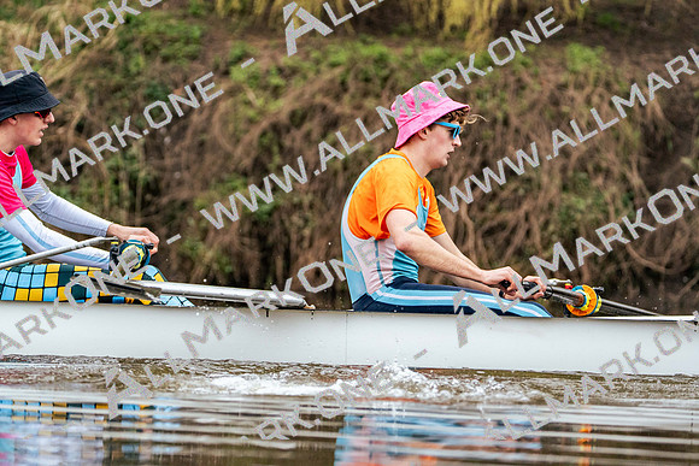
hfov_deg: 8.2
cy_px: 233
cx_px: 350
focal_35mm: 252
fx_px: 4894
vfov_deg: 5.5
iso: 4000
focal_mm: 252
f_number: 6.3
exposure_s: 1/2000
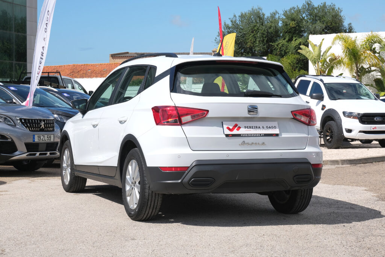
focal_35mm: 68
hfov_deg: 29.7
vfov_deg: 20.0
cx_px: 192
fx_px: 727
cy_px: 128
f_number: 9
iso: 160
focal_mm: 45
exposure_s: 1/320
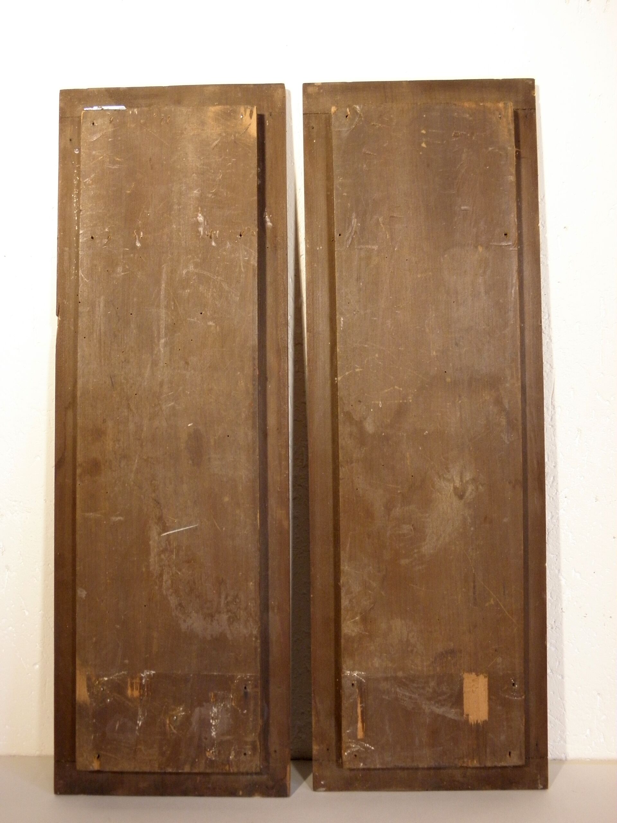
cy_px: 412
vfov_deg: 55.4
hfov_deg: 42.9
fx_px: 784
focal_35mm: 33
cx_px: 308
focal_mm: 5.9
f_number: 3.6
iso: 200
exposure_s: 1/10
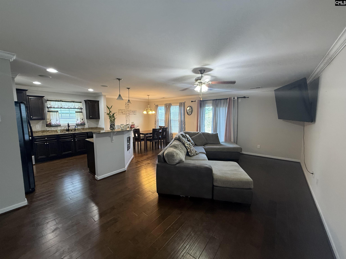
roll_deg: +0.2
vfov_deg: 85.7
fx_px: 140
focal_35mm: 14
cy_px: 130
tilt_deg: -6.1
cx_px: 173
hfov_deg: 102.1
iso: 250
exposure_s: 1/60
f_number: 2.2
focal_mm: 2.22
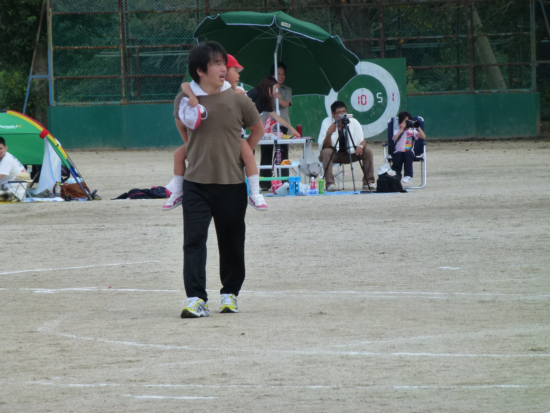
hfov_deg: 7.0
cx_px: 275
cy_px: 206
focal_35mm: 285
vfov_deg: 5.2
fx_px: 4528
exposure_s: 1/250
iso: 160
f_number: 5.7
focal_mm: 51
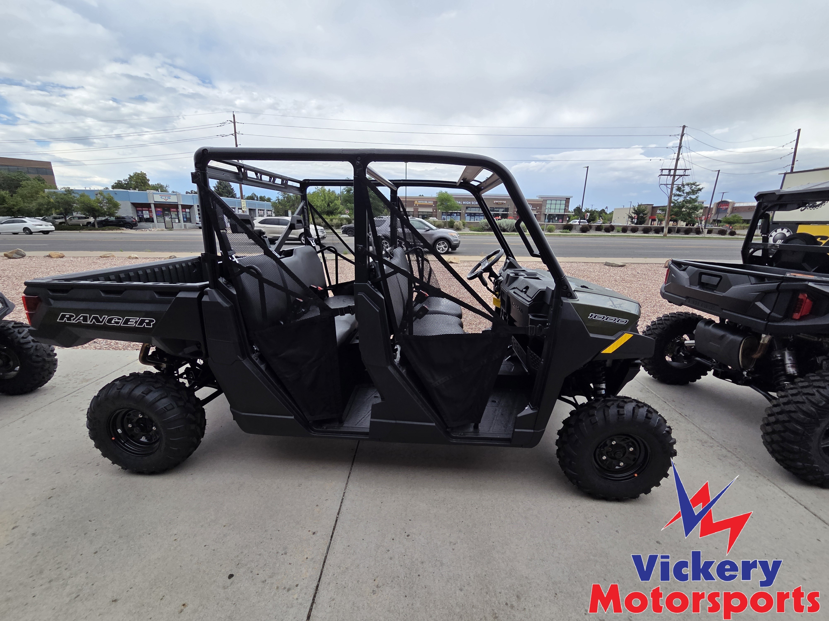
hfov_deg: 106.2
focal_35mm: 13
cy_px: 310
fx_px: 311
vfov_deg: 89.9
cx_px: 414
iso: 50
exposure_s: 1/1347
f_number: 2.2
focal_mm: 2.2
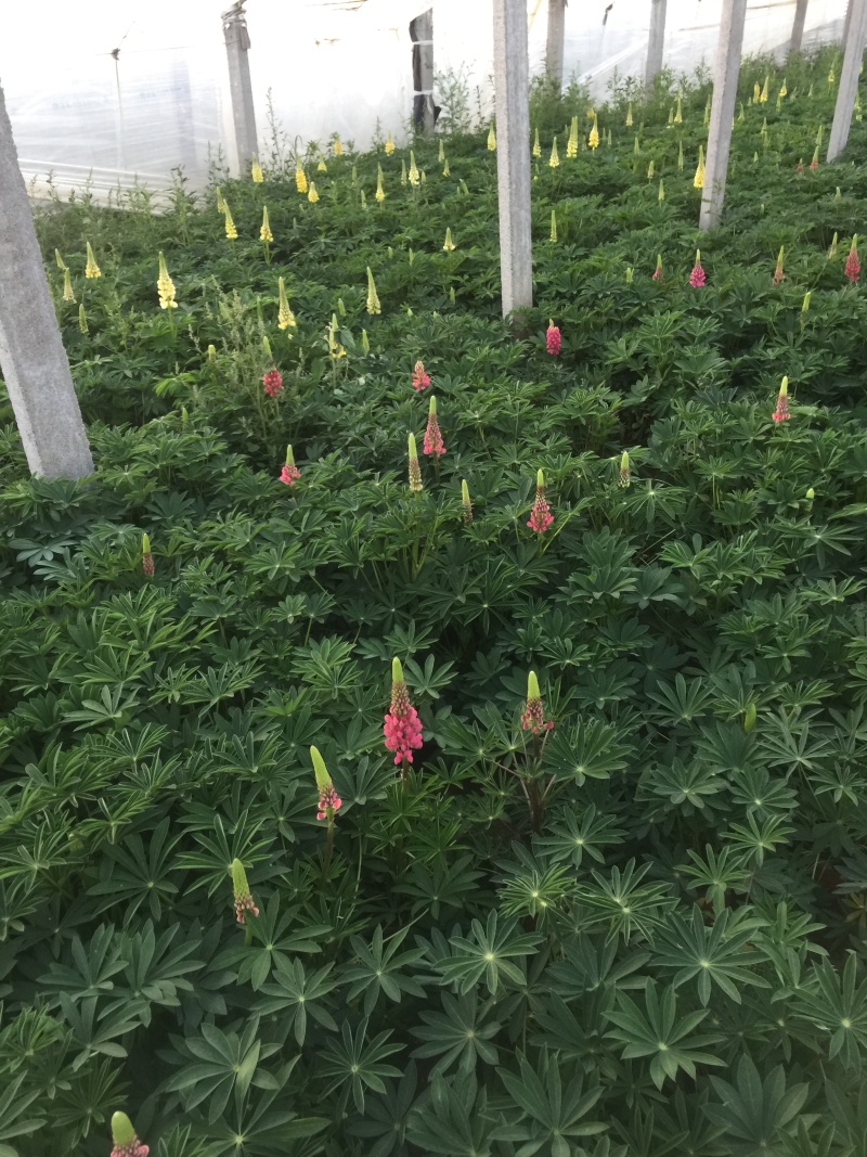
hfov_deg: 48.2
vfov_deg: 61.7
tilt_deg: -30.1
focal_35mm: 29
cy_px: 578
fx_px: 969
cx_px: 434
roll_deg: +3.7
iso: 40
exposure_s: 1/17
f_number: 2.2
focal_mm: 4.15
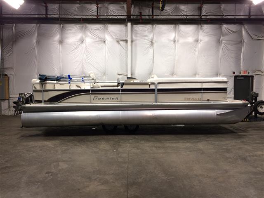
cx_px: 132
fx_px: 221
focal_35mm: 29
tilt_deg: -4.2
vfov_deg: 48.2
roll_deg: +1.5
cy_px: 99
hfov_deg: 61.7
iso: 40
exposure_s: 1/30
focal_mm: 4.15
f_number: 2.2
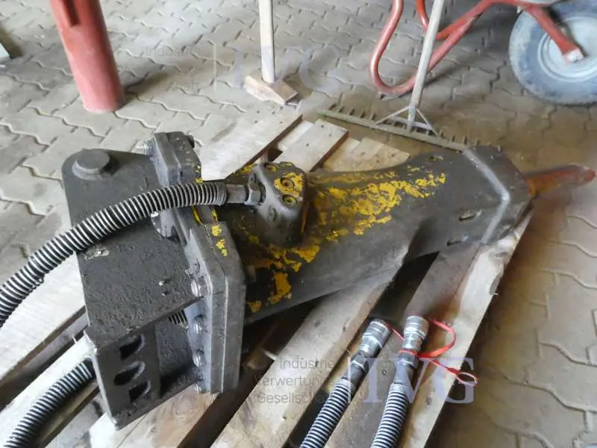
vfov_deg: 49.7
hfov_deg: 63.4
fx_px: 483
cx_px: 298
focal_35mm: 28
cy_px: 224
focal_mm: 5
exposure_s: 1/25
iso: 1600
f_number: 3.5
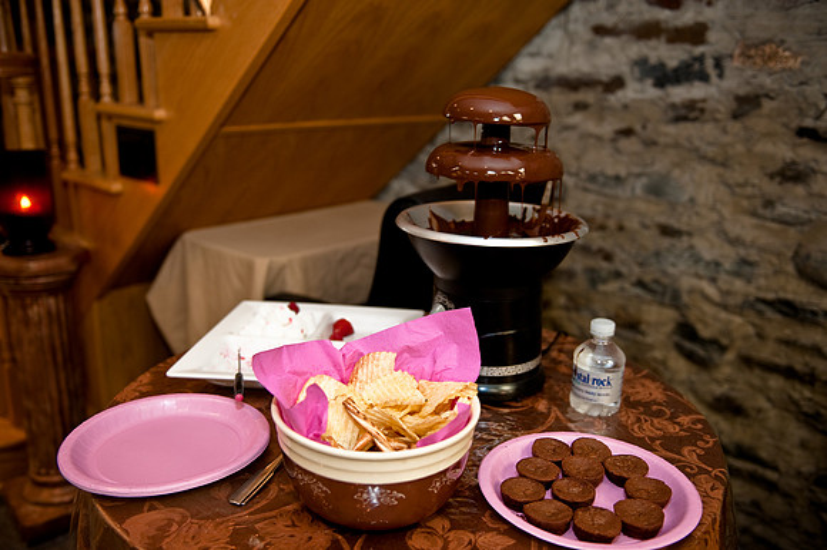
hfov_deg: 58.7
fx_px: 735
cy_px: 275
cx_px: 414
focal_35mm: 32
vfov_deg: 41.1
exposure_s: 1/60
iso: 640
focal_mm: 32
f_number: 2.8
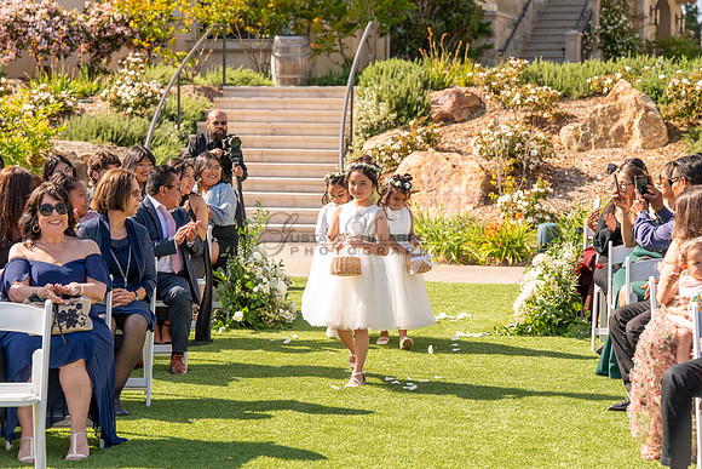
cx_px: 351
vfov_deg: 16.3
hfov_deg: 24.2
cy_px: 234
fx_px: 1638
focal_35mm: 84
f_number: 4.5
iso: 200
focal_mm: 84
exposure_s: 1/1000
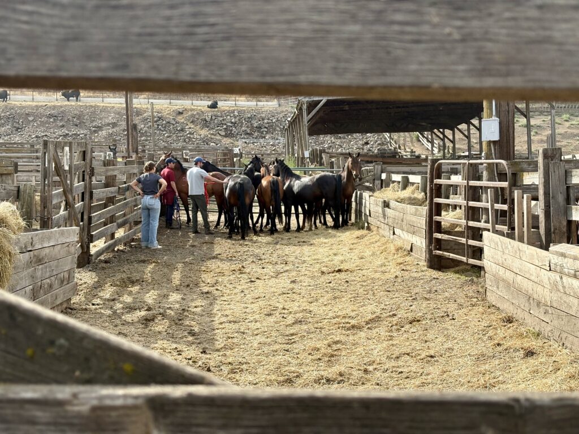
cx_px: 290
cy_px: 217
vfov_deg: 28.0
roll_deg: +1.2
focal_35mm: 52
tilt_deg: -1.5
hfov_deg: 36.8
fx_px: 870
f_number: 1.6
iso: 40
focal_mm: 5.96
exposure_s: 1/2012
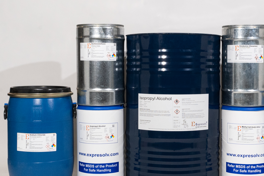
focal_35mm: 66
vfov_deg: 20.6
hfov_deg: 30.3
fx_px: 484
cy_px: 85
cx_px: 170
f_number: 13
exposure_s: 1/200
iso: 3200
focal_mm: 32
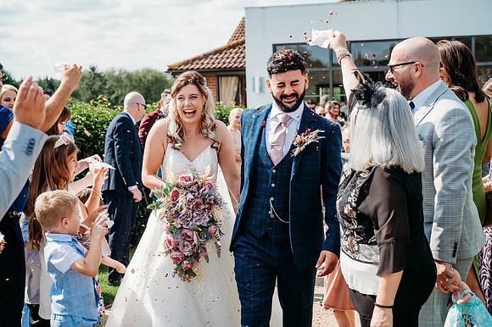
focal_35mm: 59
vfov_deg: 23.0
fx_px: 806
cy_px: 164
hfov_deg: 34.0
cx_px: 246
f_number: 5
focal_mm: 59
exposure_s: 1/800
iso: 320
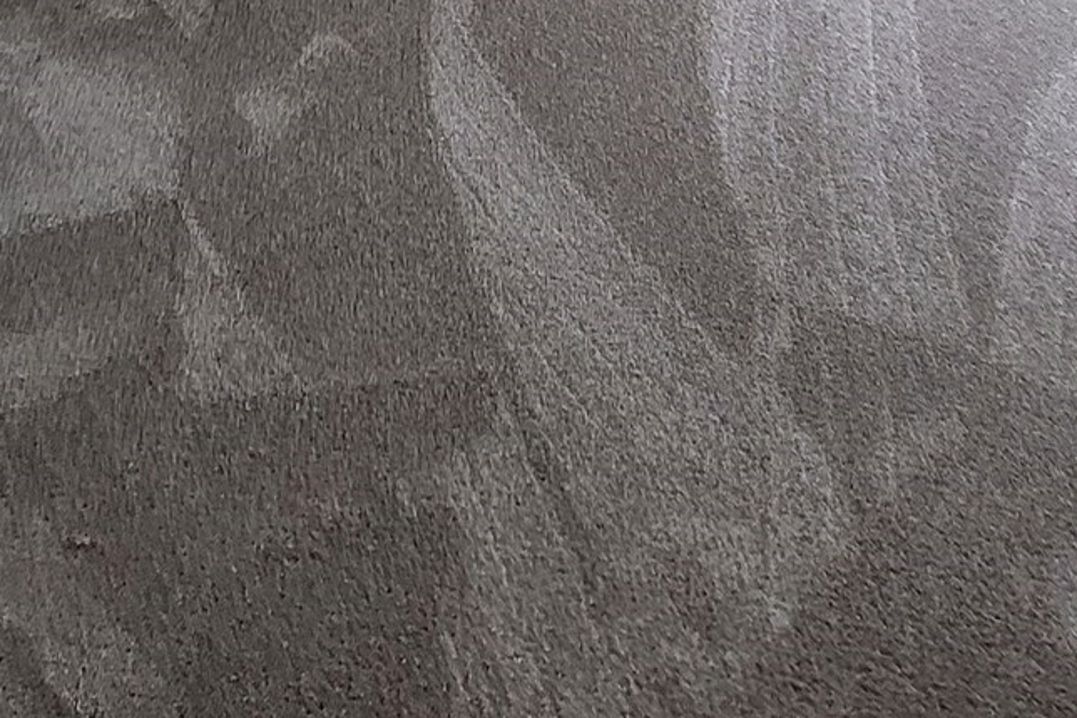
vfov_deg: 22.0
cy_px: -510
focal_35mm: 43
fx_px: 1286
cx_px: 316
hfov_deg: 44.4
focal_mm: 2.2
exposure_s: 1/59
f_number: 2.2
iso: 125
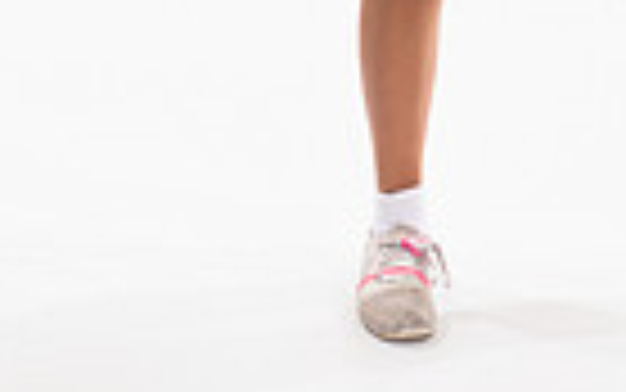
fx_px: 2697
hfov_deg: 13.1
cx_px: 549
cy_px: -514
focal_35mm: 158
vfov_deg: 7.8
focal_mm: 48
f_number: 7.1
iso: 640
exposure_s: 1/500
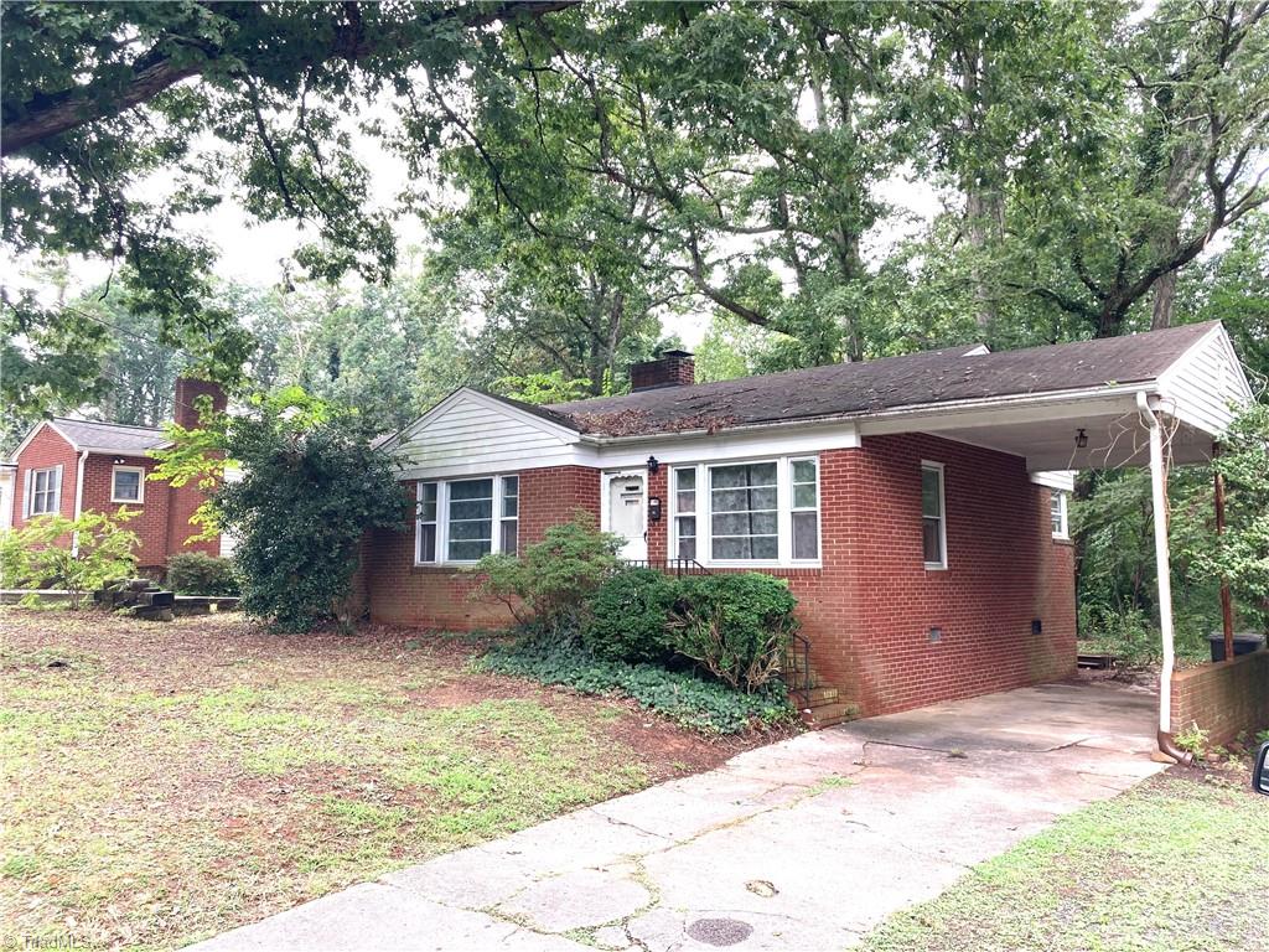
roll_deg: -0.5
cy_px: 476
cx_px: 634
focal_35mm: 28
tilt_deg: +6.5
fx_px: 1026
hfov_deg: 63.4
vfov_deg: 49.7
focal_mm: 3.99
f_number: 1.8
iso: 20
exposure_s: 1/169
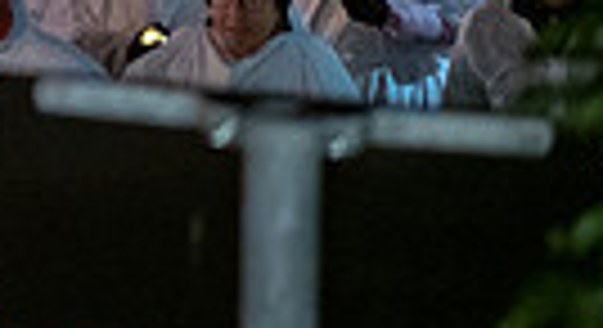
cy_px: -460
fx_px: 2761
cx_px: -632
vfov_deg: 6.5
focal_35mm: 174
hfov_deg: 11.2
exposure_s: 1/200
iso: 6400
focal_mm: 35
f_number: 1.4
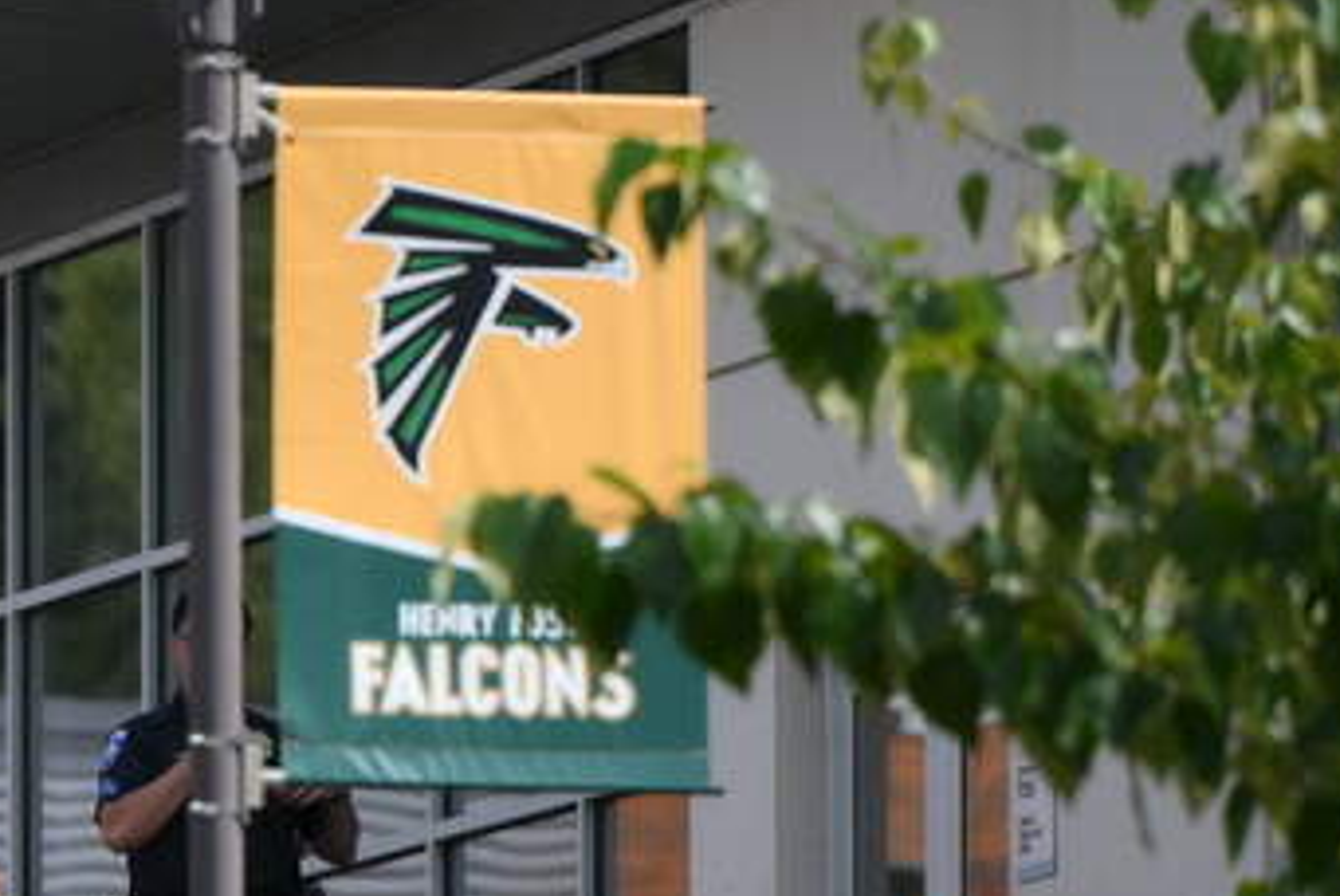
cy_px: 861
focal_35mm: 703
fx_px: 26189
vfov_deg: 2.0
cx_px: -79
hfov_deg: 2.9
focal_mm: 200
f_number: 2.8
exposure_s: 1/3200
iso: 200
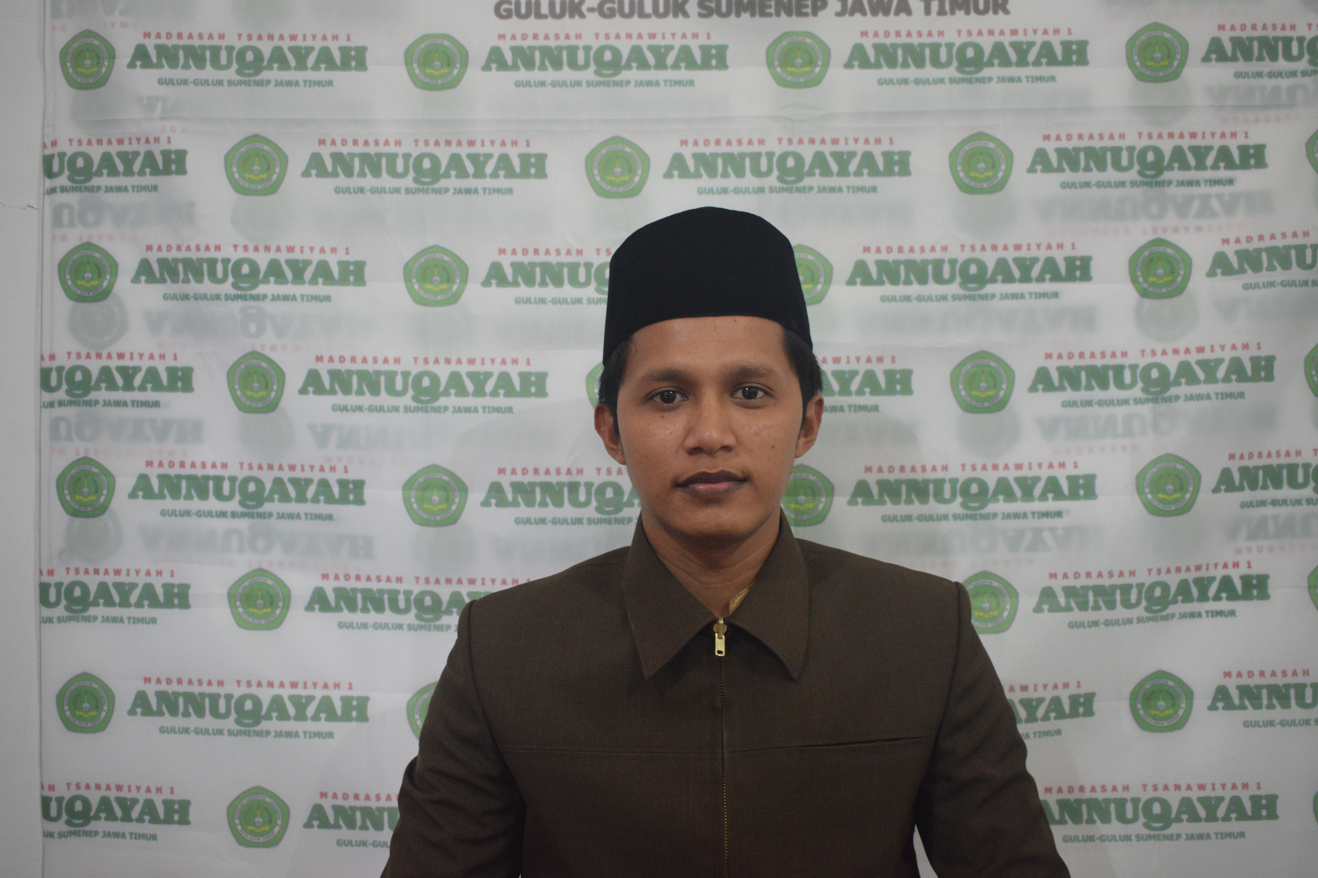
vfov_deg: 34.2
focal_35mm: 39
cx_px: 659
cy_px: 439
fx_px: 1428
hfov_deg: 49.6
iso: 1000
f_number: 4
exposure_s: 1/25
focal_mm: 26
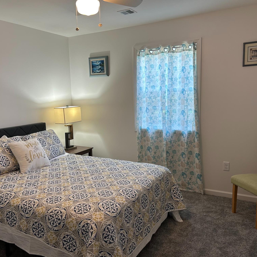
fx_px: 260
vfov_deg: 52.5
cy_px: 130
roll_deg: +1.8
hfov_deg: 52.4
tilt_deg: -7.8
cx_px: 116
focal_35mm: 31
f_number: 1.5
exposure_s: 1/120
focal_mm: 5.7
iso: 64
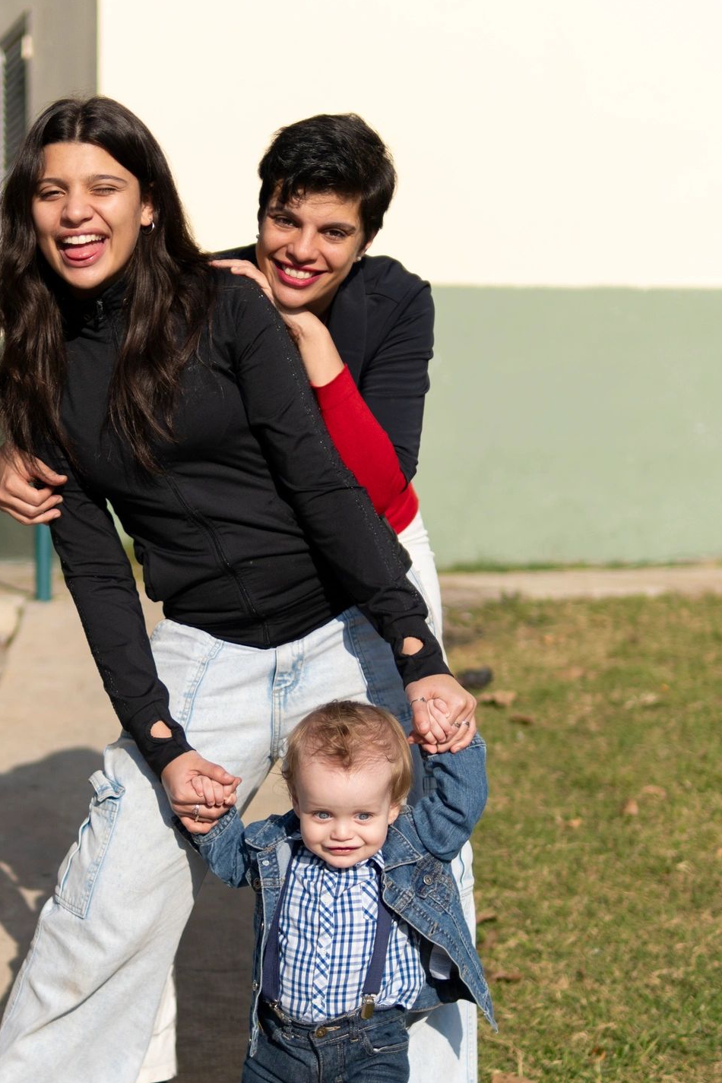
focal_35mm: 67
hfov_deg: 20.2
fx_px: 2015
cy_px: 644
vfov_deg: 30.0
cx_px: 242
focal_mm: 30
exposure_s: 1/8000
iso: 100
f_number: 1.4
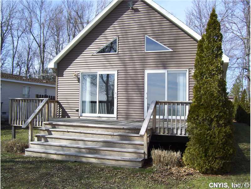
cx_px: 126
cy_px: 94
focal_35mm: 36
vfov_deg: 39.7
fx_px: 261
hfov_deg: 51.4
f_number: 4.8
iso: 80
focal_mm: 6
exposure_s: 1/400
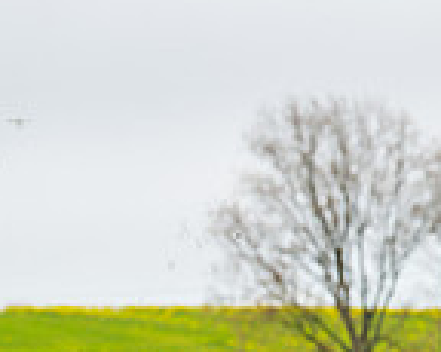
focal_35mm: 365
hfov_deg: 5.3
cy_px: 539
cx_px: 614
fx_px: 4761
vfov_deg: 4.2
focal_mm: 70
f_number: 4
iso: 200
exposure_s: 1/1250
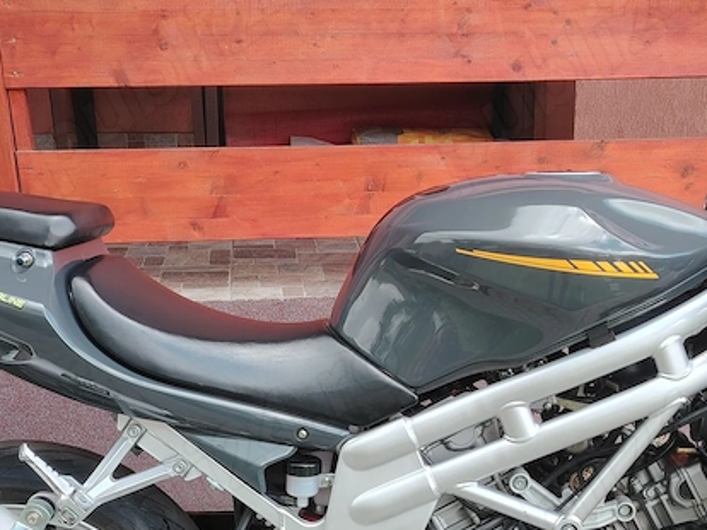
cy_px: 504
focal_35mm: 58
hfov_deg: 33.2
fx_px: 1184
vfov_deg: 24.3
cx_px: 415
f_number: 1.75
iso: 231
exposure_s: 1/100
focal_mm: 5.25
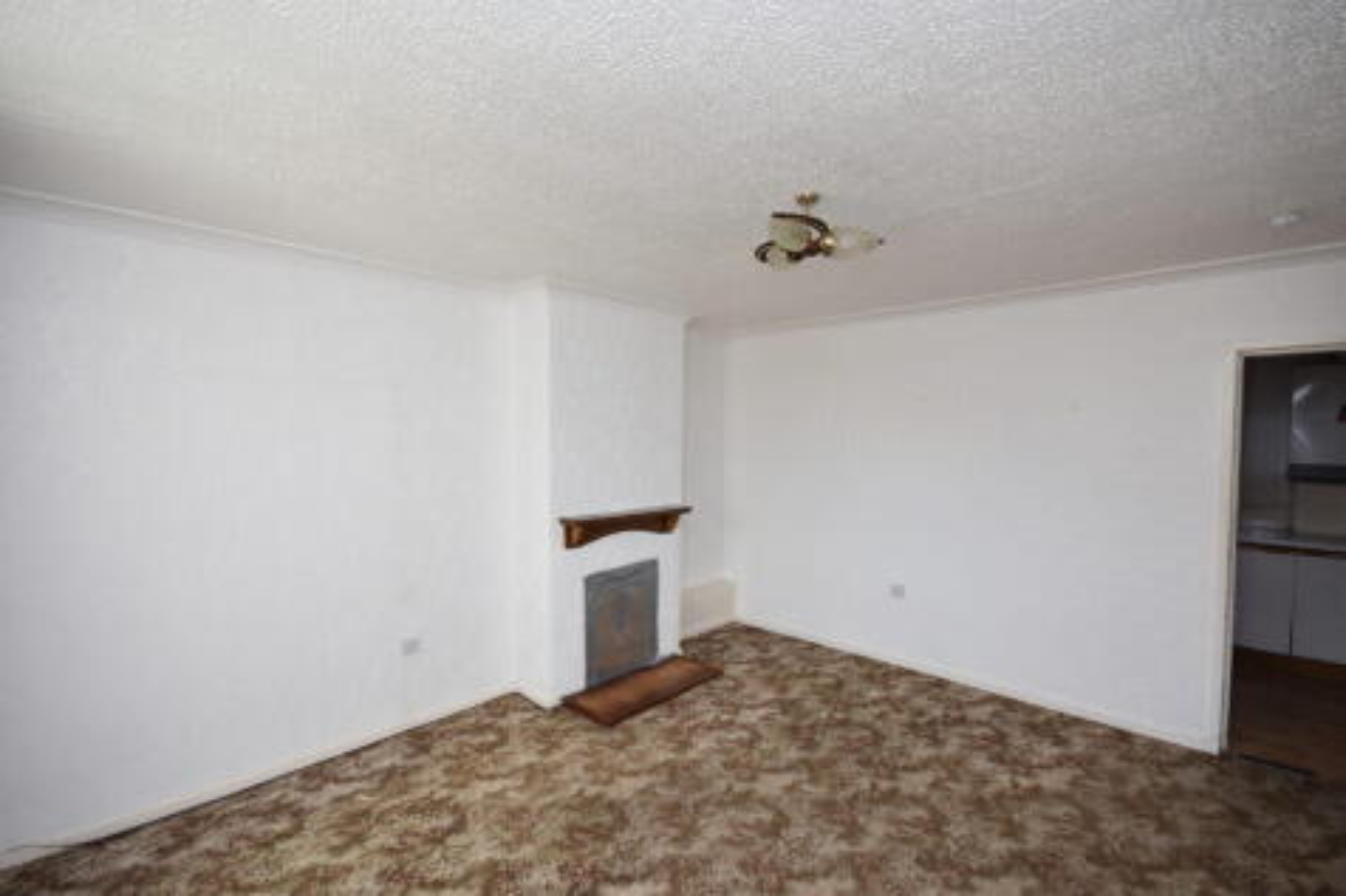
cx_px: 673
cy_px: 448
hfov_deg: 100.4
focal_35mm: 15
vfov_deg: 77.3
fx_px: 561
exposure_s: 1/125
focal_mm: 10
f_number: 5.6
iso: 400
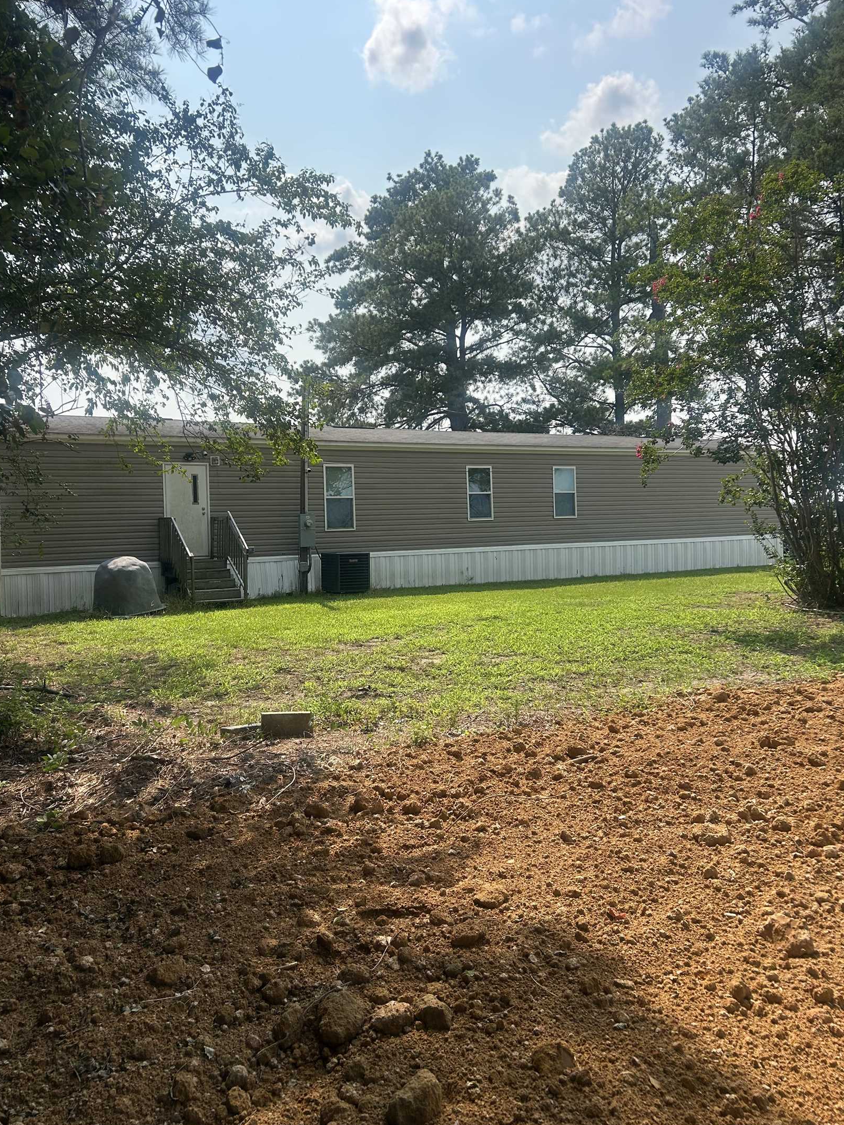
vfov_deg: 63.4
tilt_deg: -3.1
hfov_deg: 49.7
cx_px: 399
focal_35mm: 28
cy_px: 543
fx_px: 910
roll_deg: +0.6
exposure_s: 1/3356
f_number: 1.5
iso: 50
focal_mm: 5.7
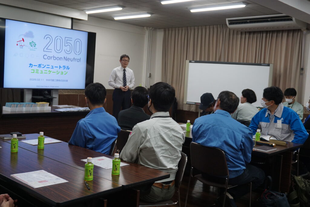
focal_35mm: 39
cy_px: 104
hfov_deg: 49.5
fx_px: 336
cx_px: 155
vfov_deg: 34.3
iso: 1000
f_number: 4.5
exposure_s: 1/160
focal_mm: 26
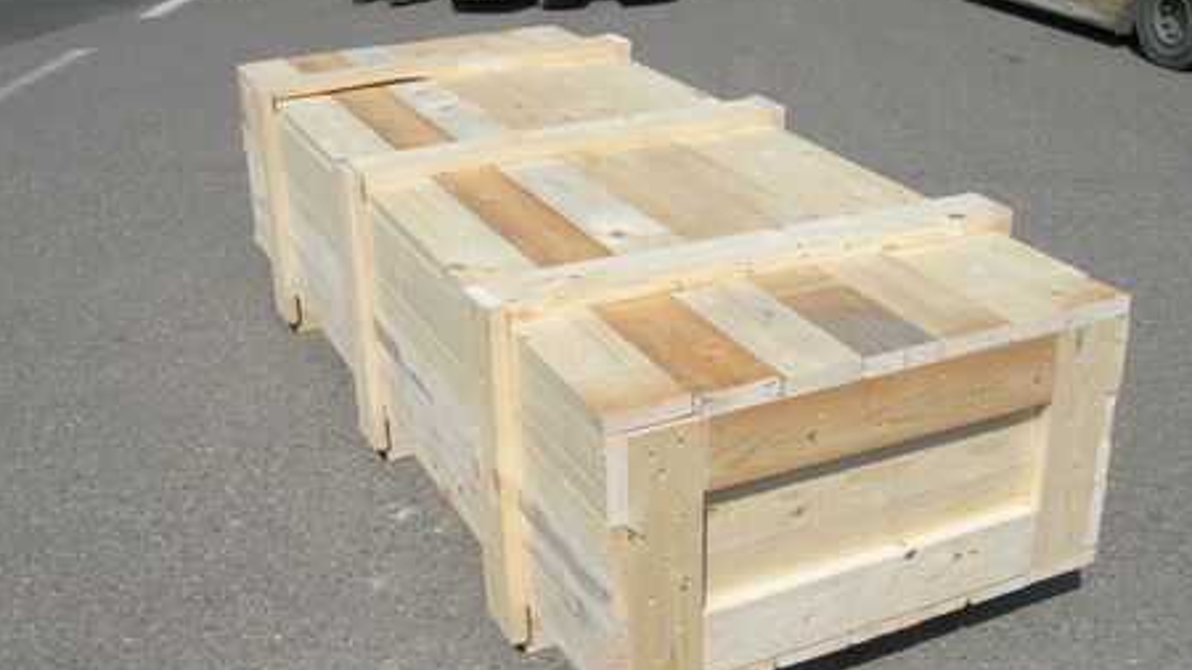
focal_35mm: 46
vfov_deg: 25.8
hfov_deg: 44.6
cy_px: 436
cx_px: 612
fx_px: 1454
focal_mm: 7.8
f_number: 4.8
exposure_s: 1/801
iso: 50
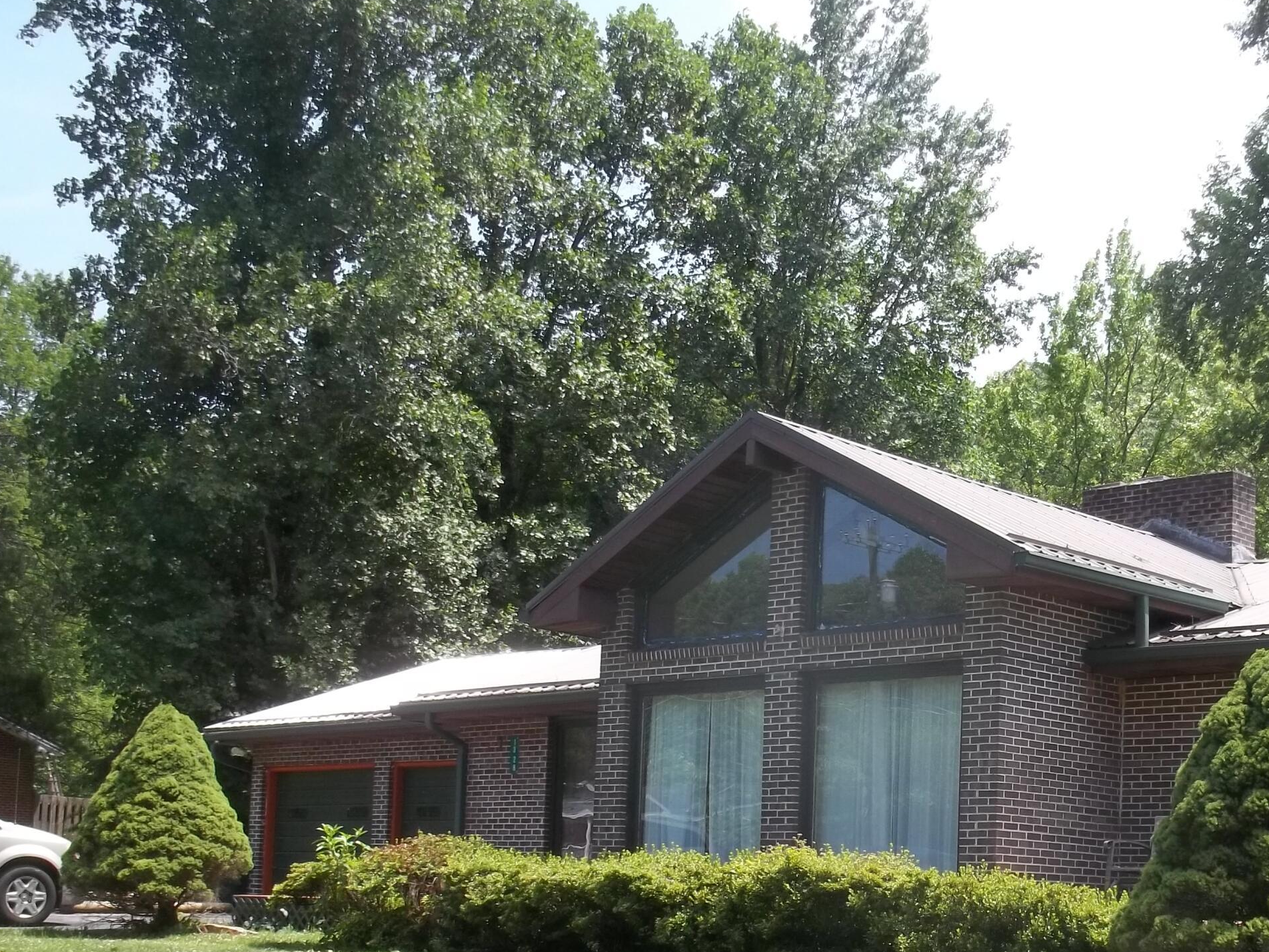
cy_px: 730
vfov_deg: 27.6
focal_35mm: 52
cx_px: 992
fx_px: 1906
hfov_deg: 35.8
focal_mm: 5.9
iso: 64
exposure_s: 1/320
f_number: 3.3
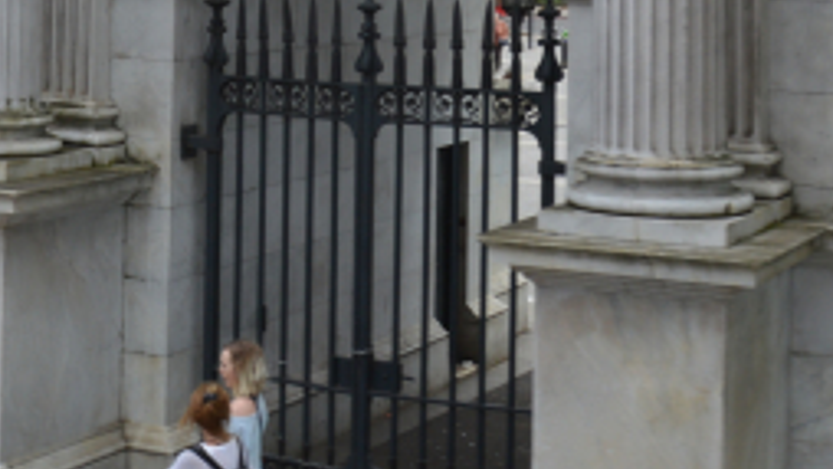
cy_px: -321
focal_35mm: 89
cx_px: 79
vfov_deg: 12.6
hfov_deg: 23.3
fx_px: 1966
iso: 100
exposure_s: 1/200
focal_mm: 18
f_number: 7.1
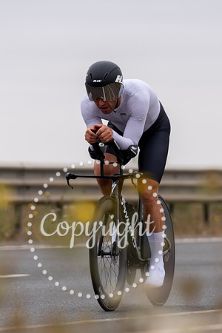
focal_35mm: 477
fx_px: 4412
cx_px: 140
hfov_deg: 2.9
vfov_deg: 4.3
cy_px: 157
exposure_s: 1/800
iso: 100
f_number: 3.5
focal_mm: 200
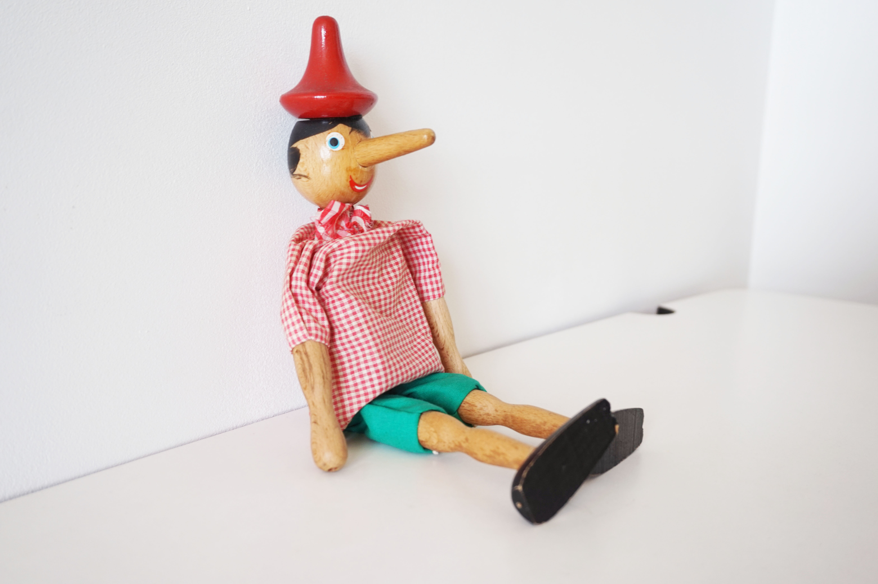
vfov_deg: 36.8
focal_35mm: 36
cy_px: 292
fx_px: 878
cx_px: 439
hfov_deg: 53.2
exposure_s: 1/60
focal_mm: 24
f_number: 4.5
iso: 200
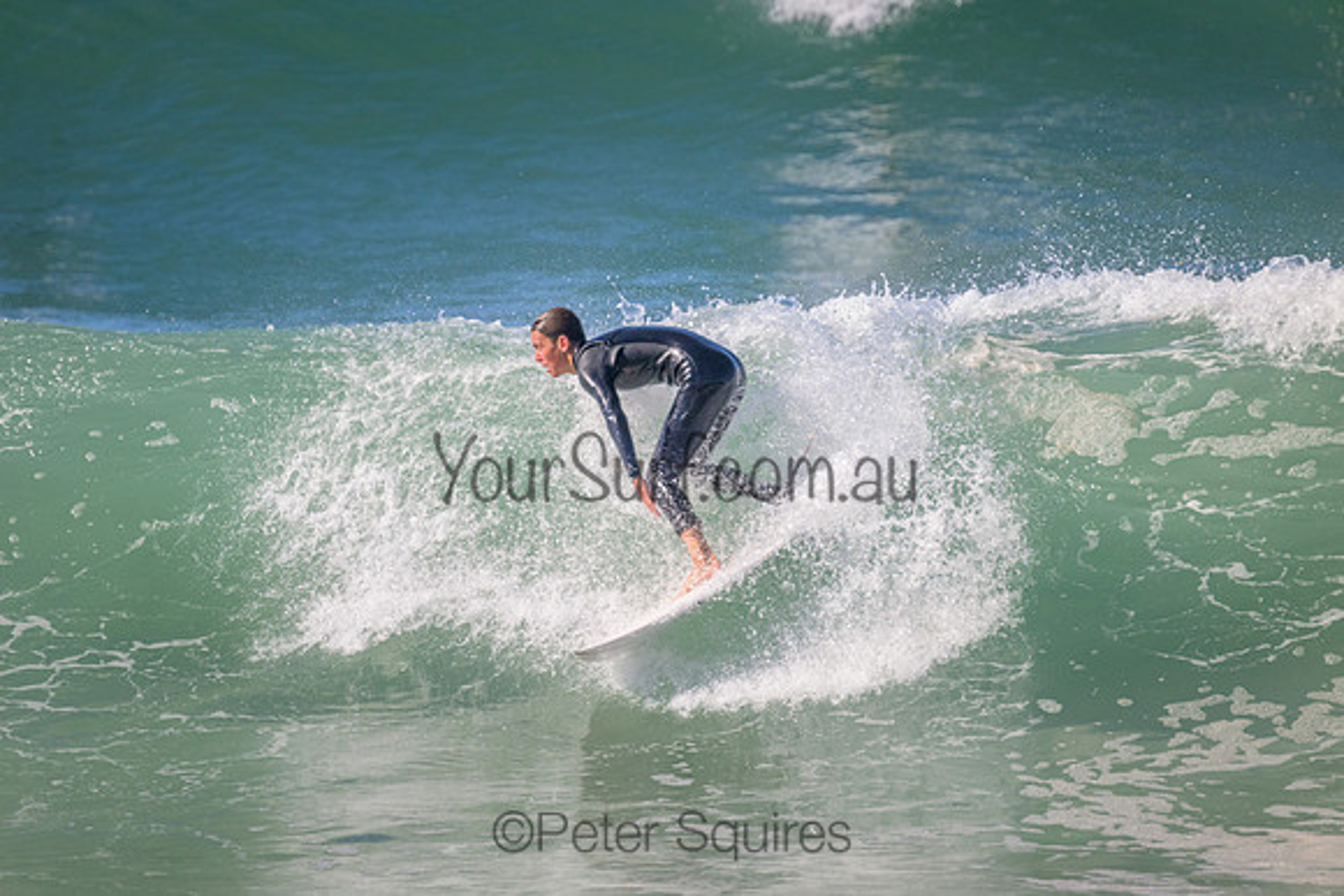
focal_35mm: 800
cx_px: 672
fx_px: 29872
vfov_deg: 1.7
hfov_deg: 2.6
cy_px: 448
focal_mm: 800
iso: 1250
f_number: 11
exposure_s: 1/2000
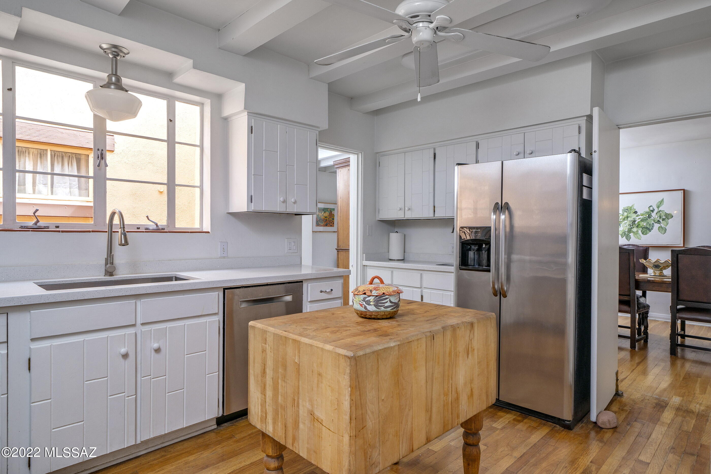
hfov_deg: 84.0
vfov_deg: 61.9
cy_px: 237
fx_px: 395
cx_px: 356
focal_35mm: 20
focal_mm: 20
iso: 200
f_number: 9
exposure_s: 1/20
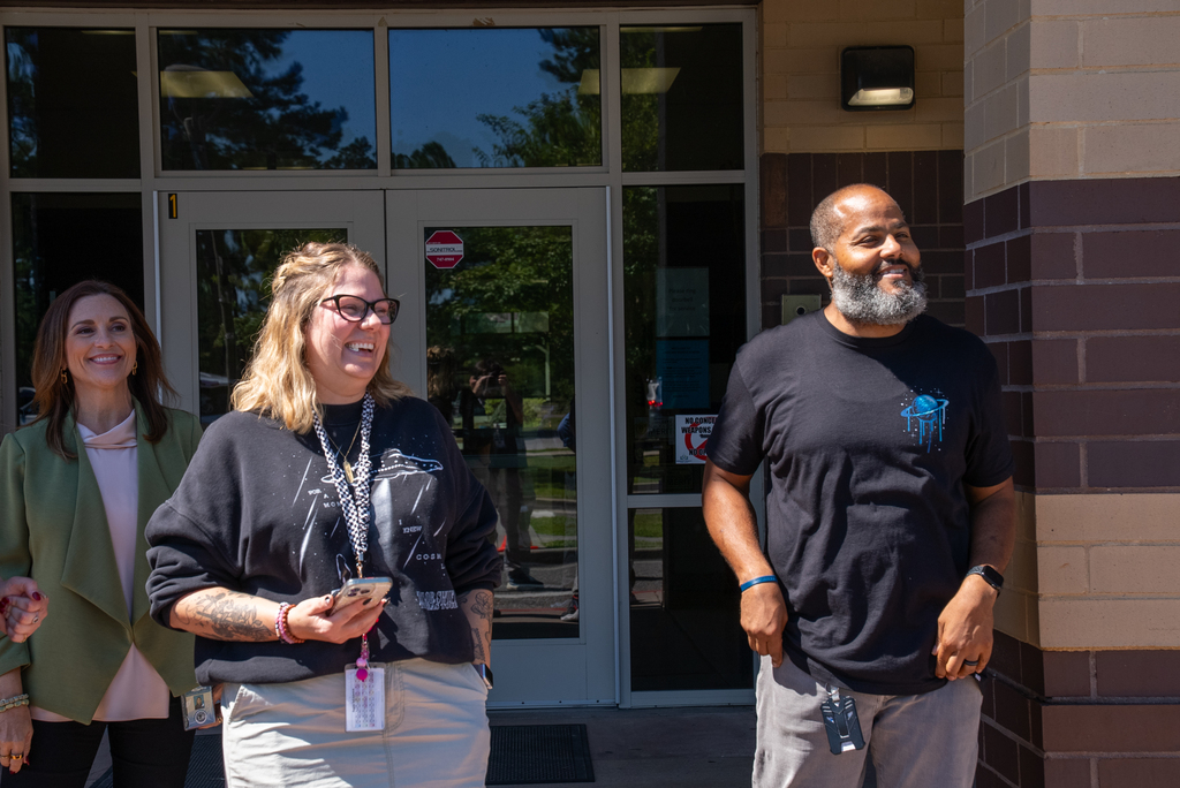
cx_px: 590
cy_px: 394
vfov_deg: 19.5
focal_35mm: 70
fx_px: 2296
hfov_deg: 28.8
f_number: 9
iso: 400
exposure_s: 1/400
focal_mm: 70
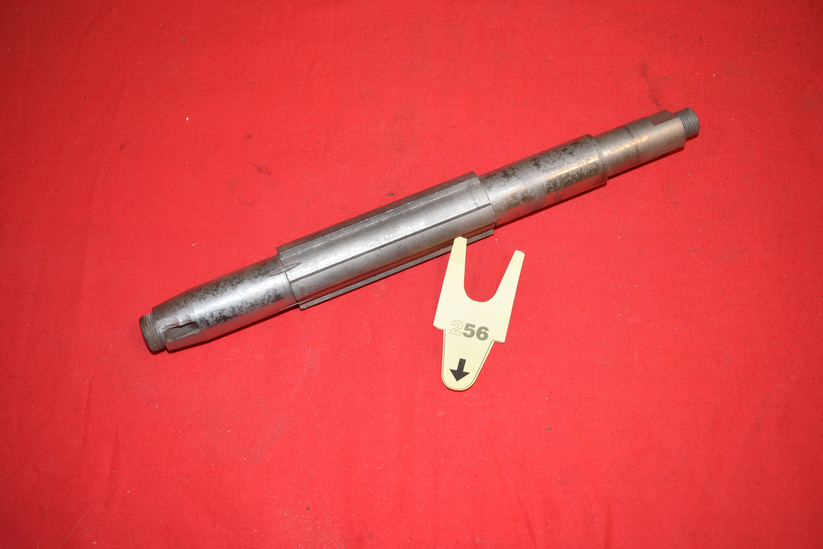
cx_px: 412
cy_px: 274
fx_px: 960
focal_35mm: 42
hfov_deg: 46.4
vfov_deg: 31.9
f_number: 5
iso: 640
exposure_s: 1/125
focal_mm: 28
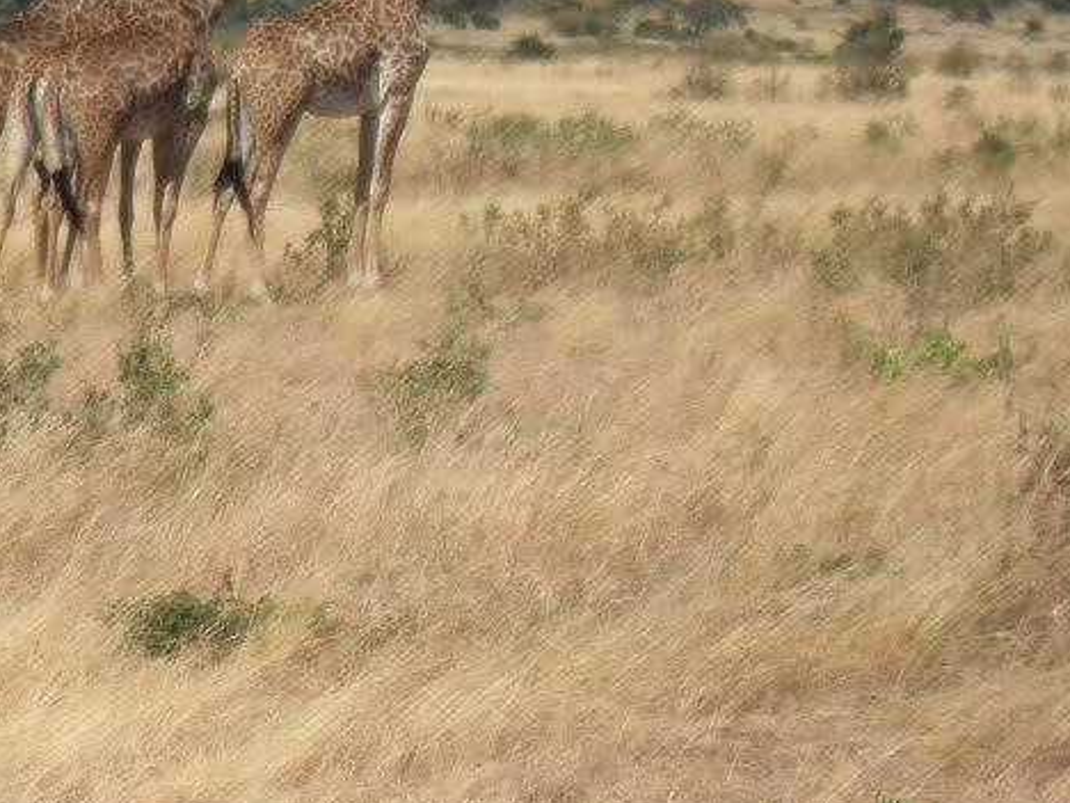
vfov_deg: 6.6
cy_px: 30
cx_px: -9
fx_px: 6893
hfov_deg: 8.8
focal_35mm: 223
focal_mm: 18.1
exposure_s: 1/500
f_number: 5.2
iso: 80
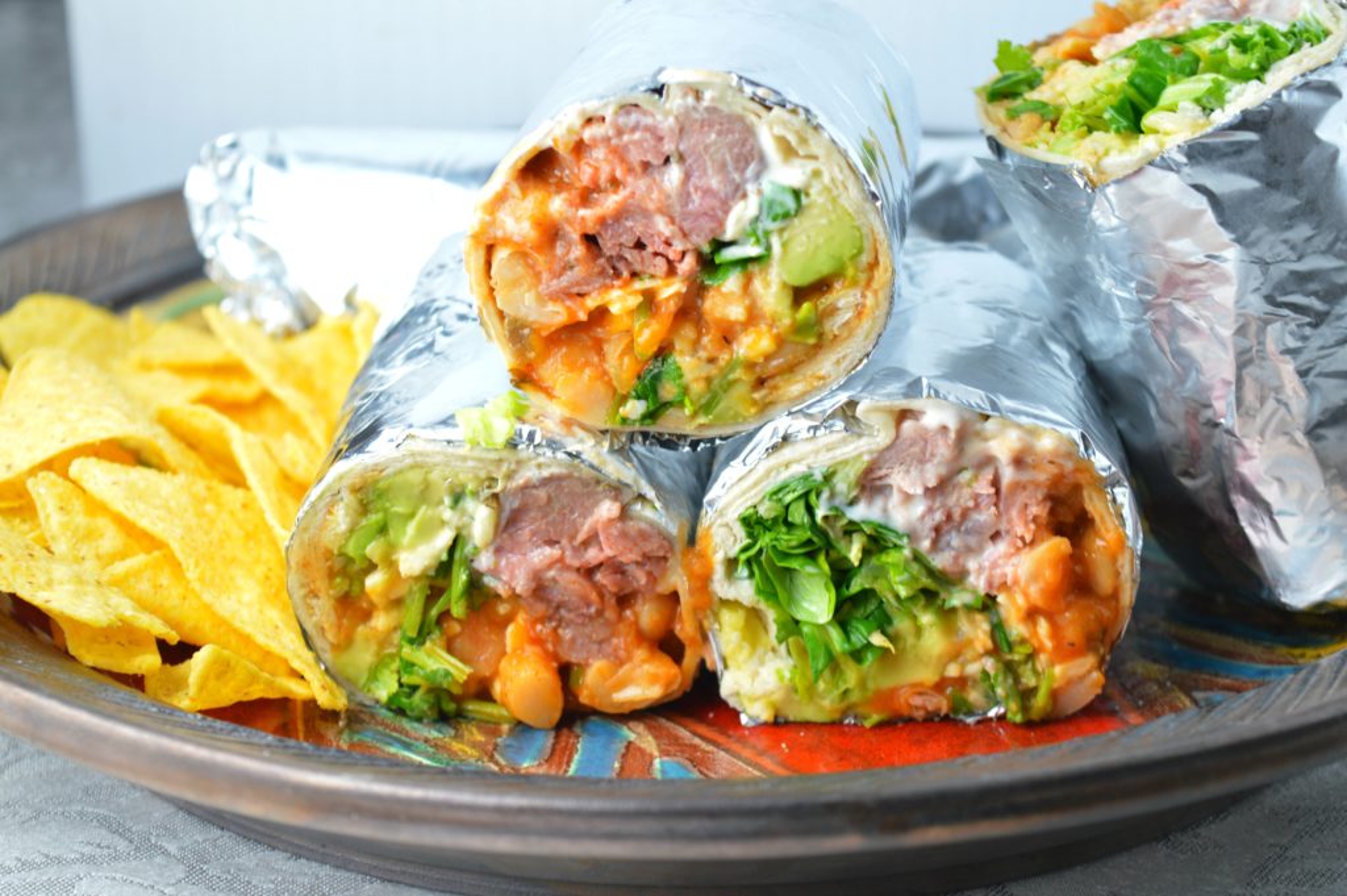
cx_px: 674
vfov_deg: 16.5
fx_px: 3084
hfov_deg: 24.6
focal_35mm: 82
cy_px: 448
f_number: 5.6
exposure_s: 1/20
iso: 100
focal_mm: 55
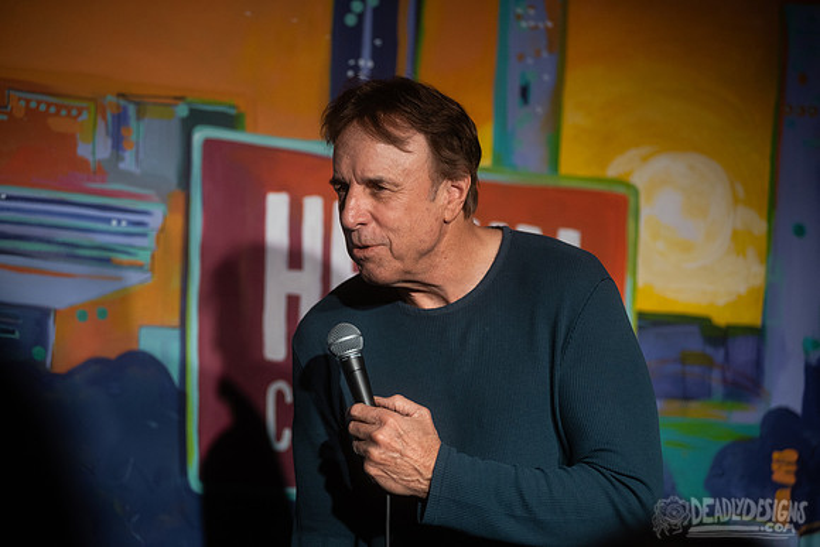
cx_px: 410
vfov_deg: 9.5
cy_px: 274
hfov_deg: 14.2
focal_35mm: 145
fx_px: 3303
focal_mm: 145
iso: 2000
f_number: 3.5
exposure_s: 1/320
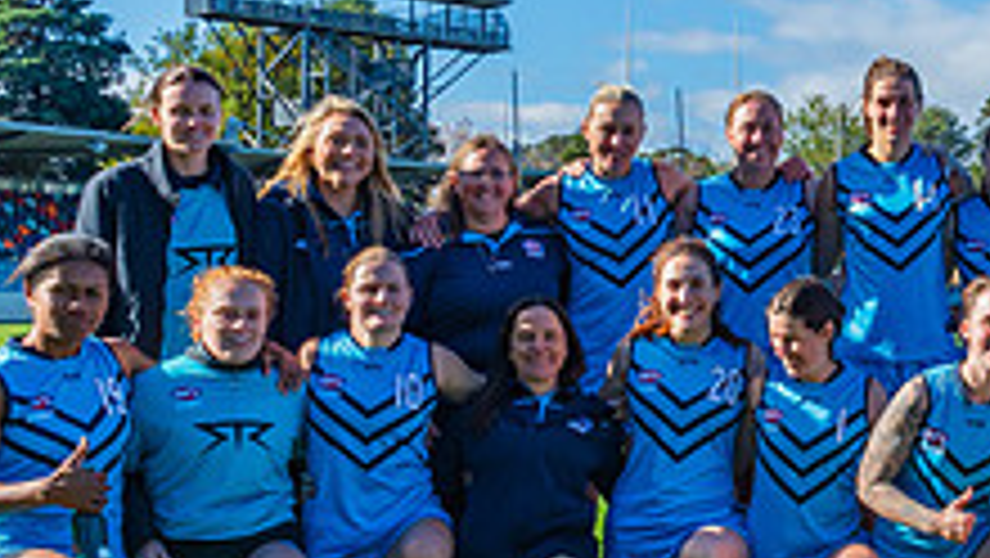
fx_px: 2022
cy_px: 268
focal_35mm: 77
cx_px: 1160
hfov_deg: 25.0
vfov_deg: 15.7
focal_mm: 18
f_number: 8
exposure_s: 1/500
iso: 200
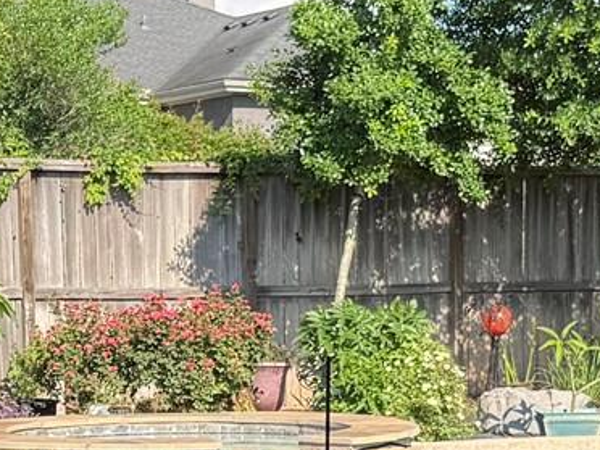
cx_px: 208
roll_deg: +1.1
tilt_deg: -6.0
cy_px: 552
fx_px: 2288
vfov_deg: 11.0
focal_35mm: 132
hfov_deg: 14.9
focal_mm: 6.76
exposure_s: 1/1855
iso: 80
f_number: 1.78
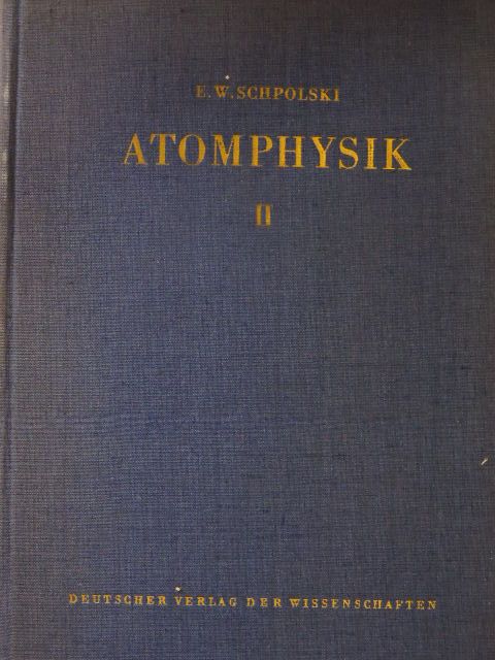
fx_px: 1239
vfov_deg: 29.8
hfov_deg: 22.6
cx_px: 248
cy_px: 330
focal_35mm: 65
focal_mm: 11.6
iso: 1600
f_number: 4.2
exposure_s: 1/80
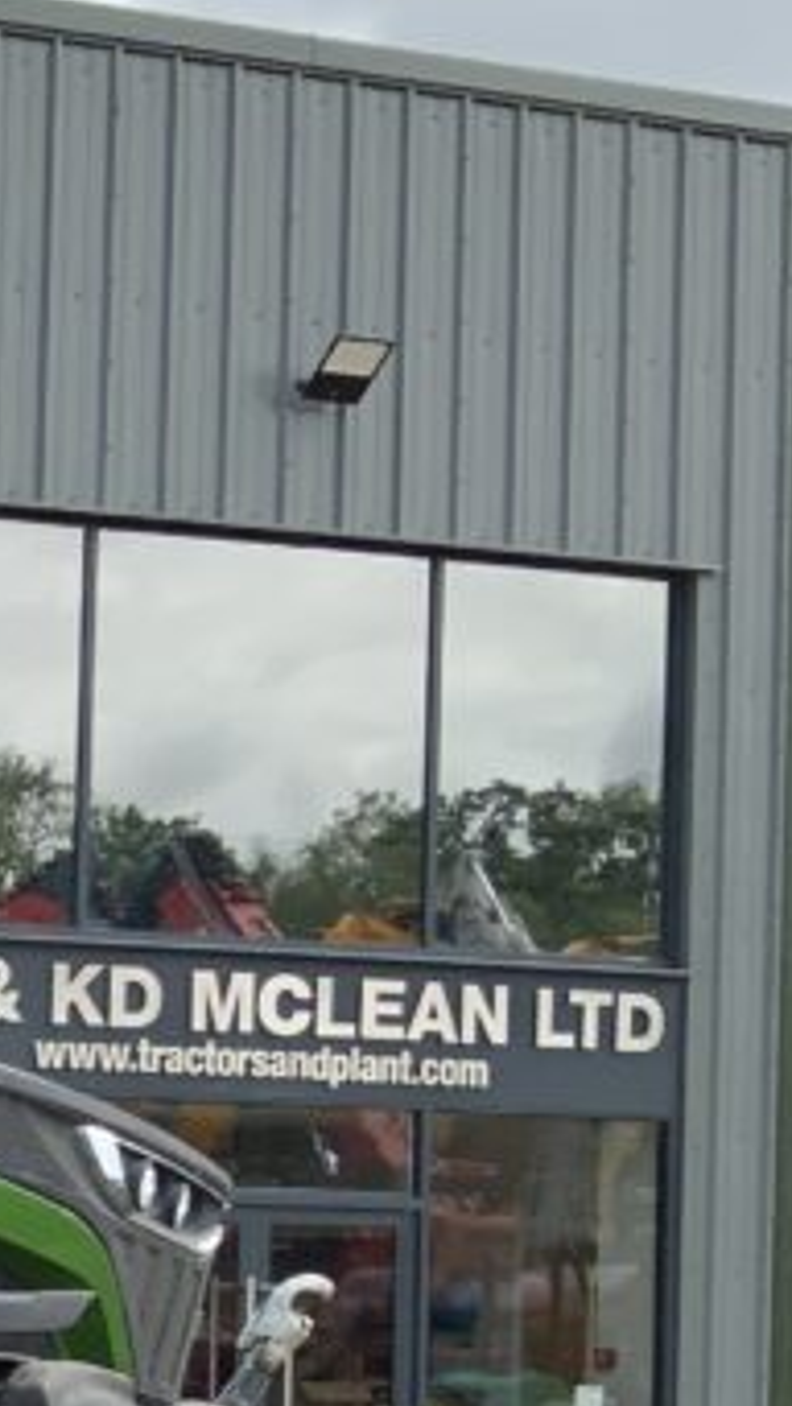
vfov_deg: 22.0
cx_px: -1015
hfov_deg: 11.0
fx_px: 3544
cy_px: 1249
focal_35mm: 95
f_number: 1.8
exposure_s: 1/1250
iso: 16
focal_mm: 3
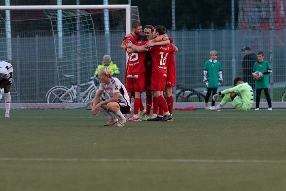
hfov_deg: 3.4
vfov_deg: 2.3
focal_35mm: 600
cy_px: 96
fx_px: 4768
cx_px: 143
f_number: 3.2
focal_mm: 300
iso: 5600
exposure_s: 1/1000
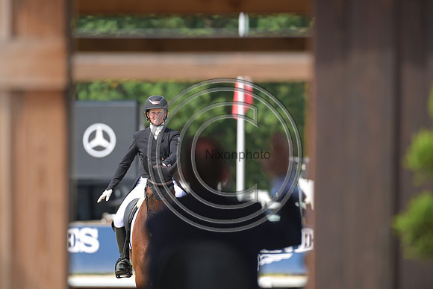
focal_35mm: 400
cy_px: 144
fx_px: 4812
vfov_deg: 3.4
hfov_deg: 5.2
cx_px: 216
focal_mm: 400
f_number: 5
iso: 560
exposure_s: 1/1250
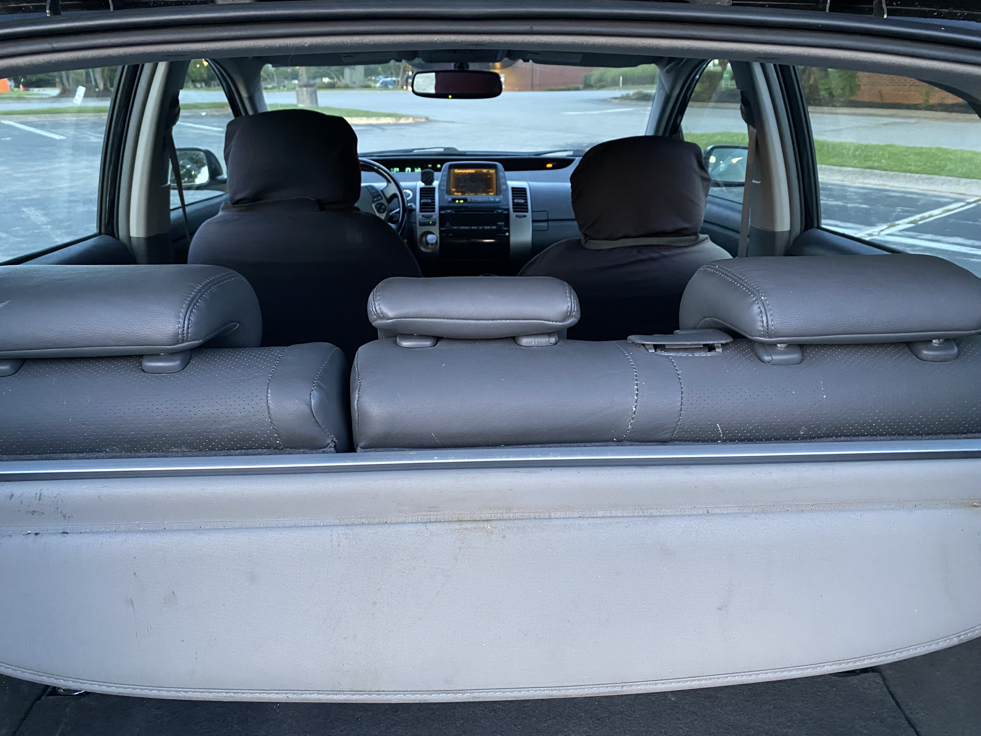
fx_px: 737
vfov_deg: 53.1
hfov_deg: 67.3
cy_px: 368
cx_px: 490
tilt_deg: -21.2
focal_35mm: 26
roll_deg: +0.5
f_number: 1.8
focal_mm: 4.25
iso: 320
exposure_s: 1/60
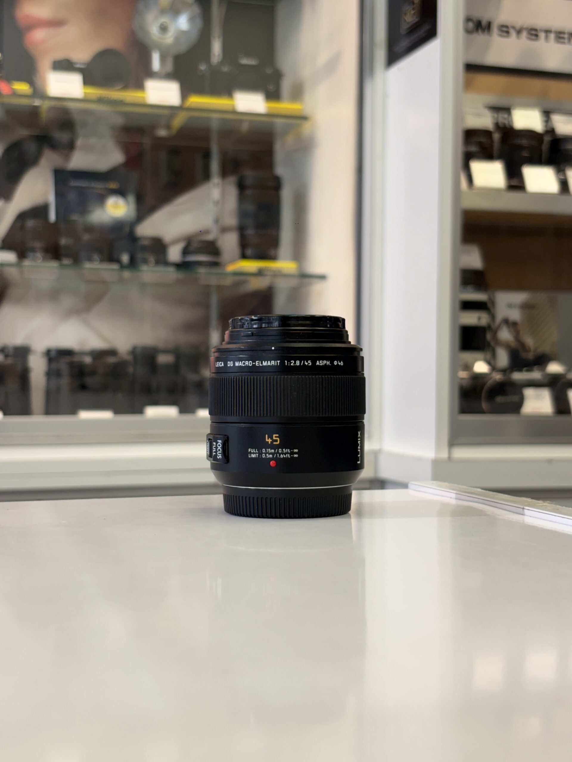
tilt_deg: -0.5
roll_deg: -0.8
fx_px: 1146
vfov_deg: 36.8
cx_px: 286
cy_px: 381
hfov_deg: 28.0
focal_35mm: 52
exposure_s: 1/50
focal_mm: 5.96
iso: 25
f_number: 1.6
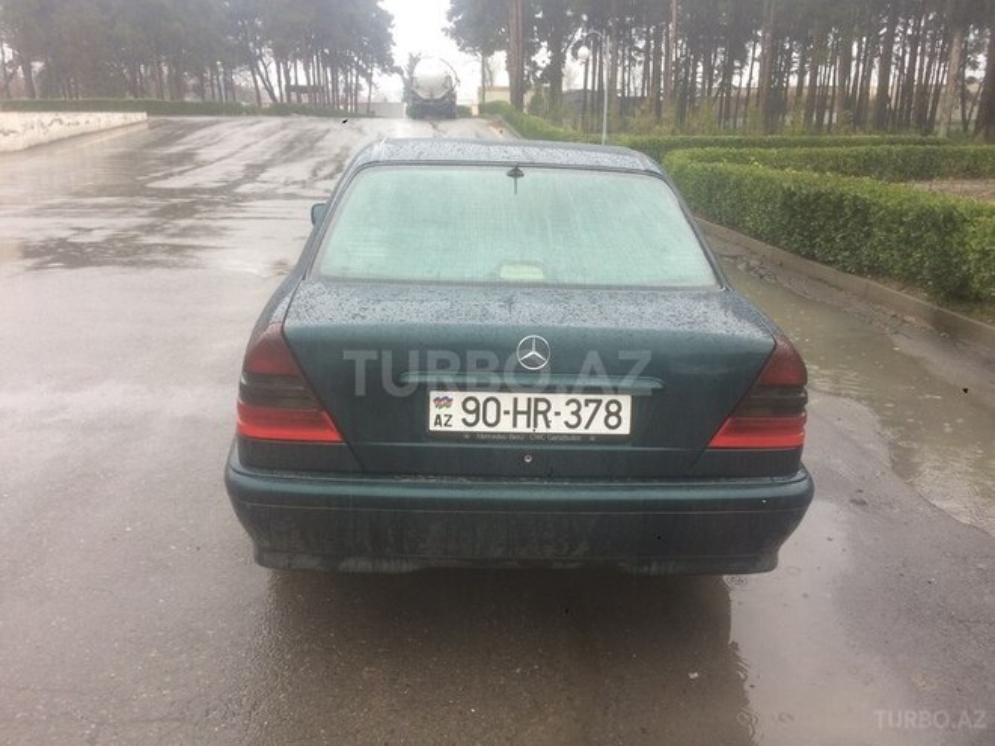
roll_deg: +1.1
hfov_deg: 61.7
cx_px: 498
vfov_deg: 48.2
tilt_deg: -17.1
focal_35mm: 29
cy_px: 373
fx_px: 834
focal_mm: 4.15
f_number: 2.2
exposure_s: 1/100
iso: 40
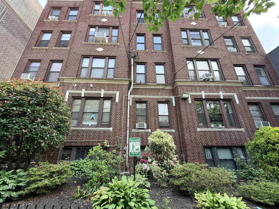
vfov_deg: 85.7
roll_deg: +0.3
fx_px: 113
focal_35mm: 14
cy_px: 104
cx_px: 140
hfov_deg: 102.1
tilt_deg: +20.2
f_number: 2.2
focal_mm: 2.22
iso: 40
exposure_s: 1/177
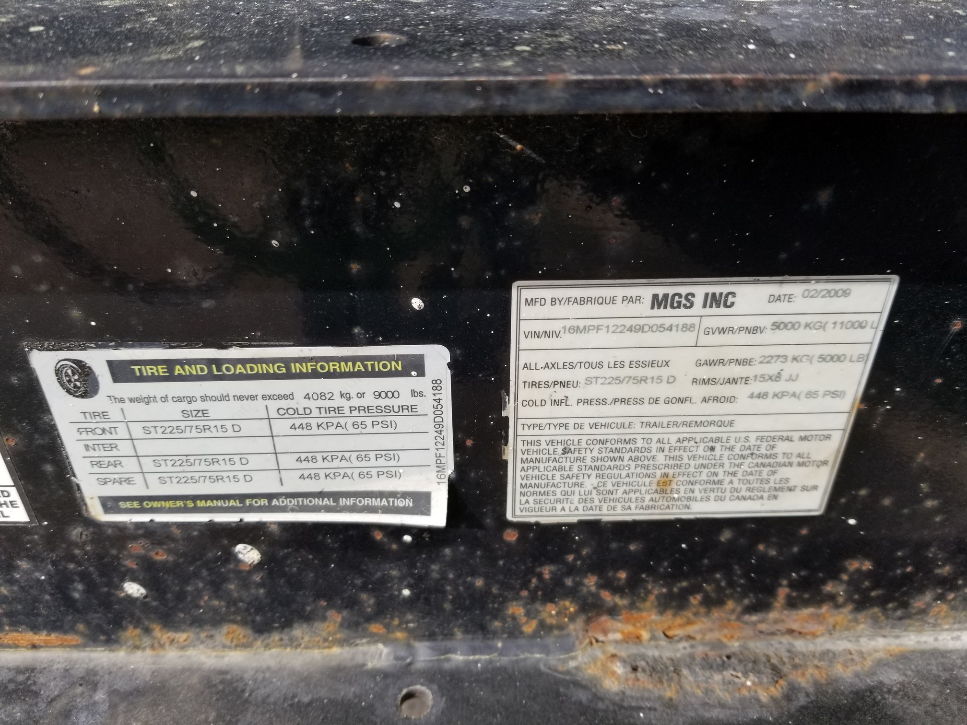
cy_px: 362
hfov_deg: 67.3
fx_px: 726
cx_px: 484
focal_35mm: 26
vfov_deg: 53.1
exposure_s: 1/870
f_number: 1.7
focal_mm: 4.25
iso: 50
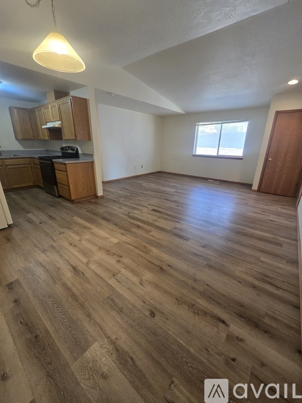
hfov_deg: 89.9
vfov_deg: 106.2
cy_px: 202
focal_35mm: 13
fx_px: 151
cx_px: 151
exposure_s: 1/60
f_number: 2.2
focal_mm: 2.2
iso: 250
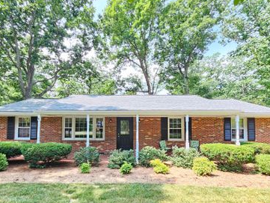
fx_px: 140
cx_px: 125
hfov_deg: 87.6
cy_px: 118
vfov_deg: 71.1
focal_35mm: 18
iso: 50
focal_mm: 2.2
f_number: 2.2
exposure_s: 1/120
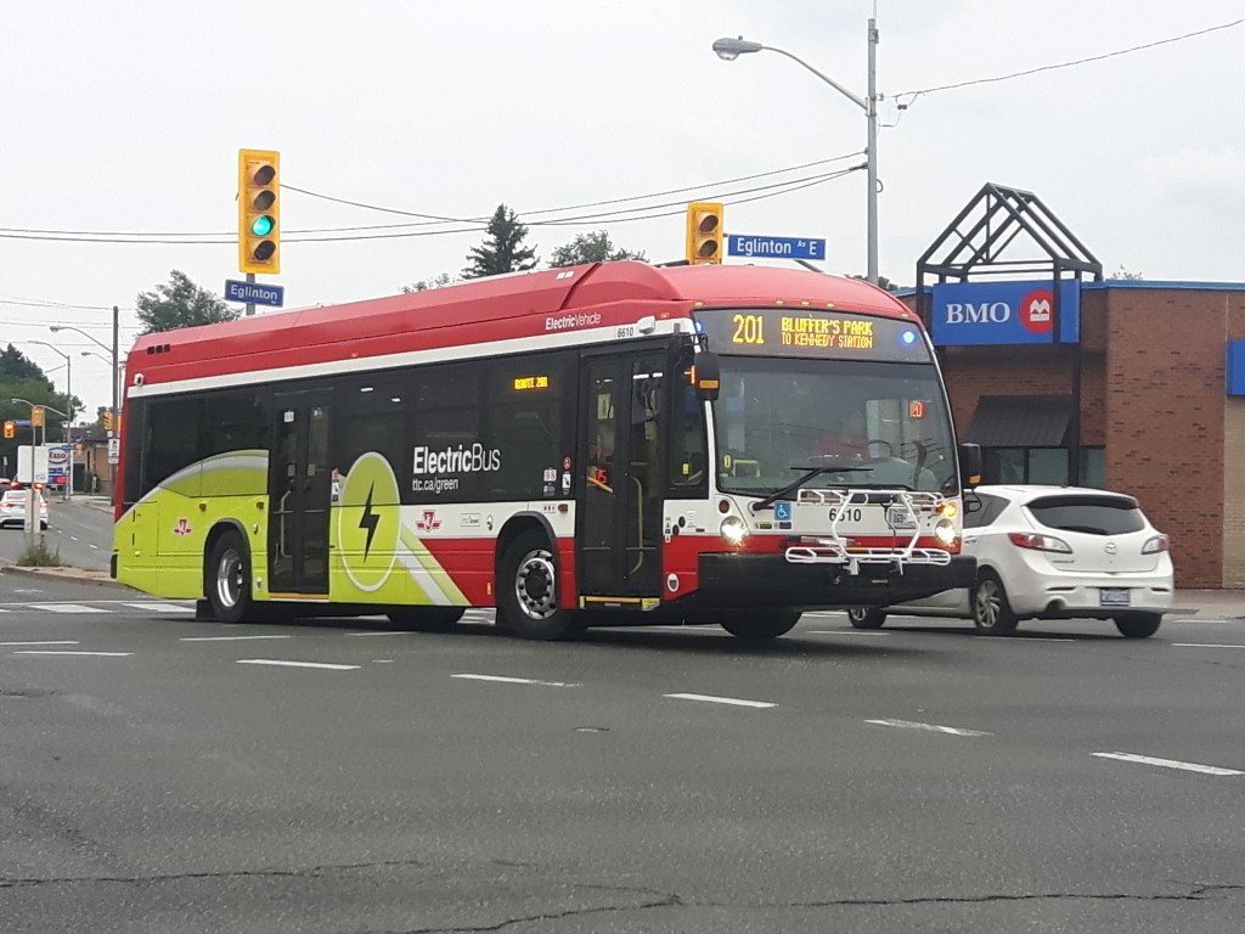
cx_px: 622
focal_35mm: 31
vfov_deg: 45.4
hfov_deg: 58.4
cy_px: 467
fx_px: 1115
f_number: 1.9
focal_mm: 3.7
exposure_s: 1/198
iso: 40
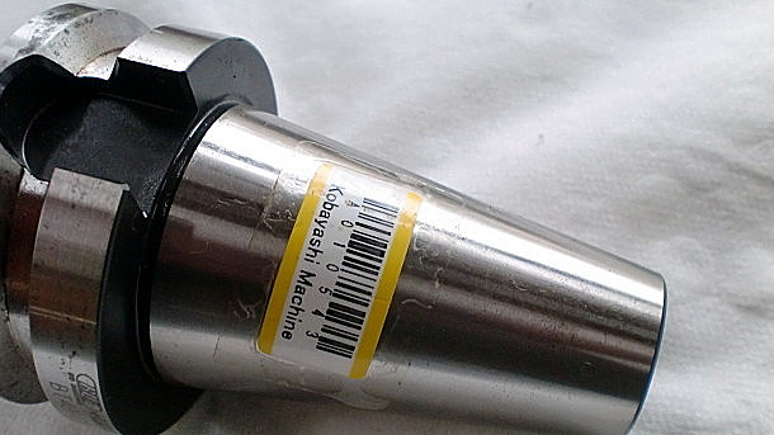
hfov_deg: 50.5
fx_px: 821
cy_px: 280
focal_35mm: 40
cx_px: 376
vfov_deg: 29.5
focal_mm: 6.3
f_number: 3.1
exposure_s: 1/60
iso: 250
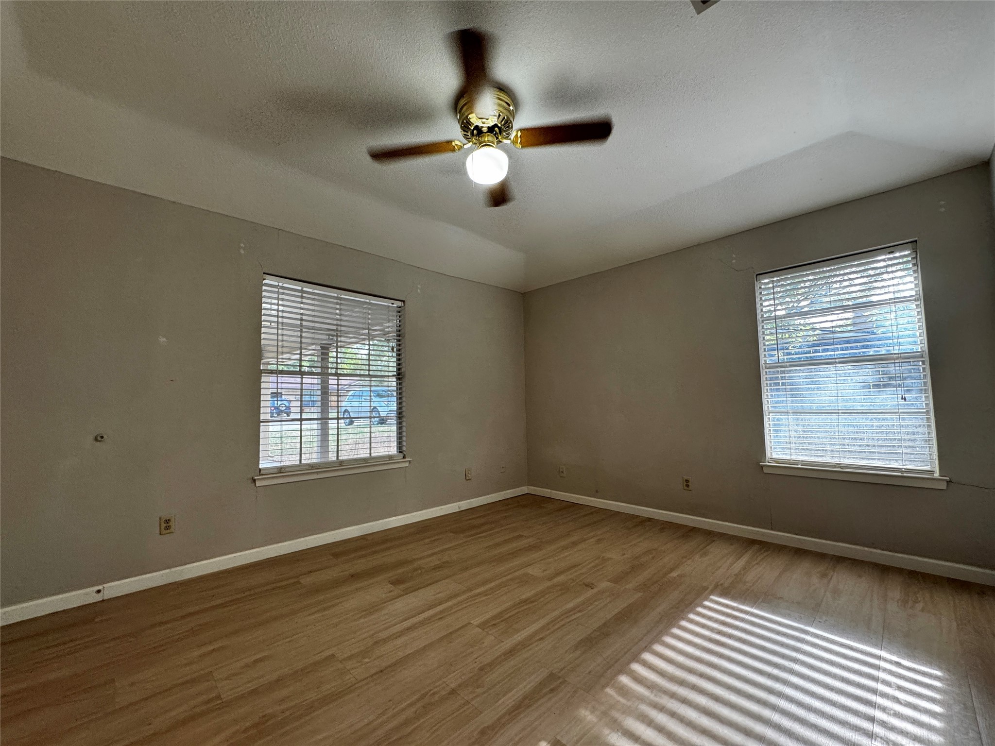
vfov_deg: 85.7
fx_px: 402
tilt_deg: +3.6
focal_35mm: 14
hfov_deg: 102.1
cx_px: 498
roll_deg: +1.4
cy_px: 373
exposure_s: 1/120
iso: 200
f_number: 2.2
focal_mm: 2.22
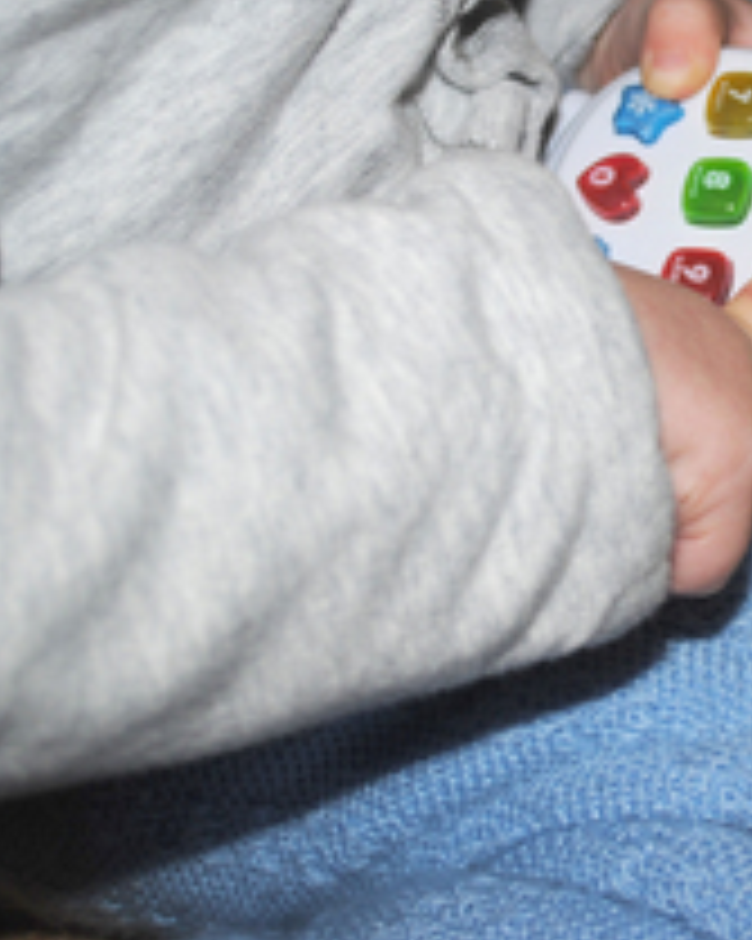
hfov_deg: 18.9
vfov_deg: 24.0
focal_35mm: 79
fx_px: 2199
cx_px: 738
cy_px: 308
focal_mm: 26
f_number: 4.2
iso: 100
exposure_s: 1/125
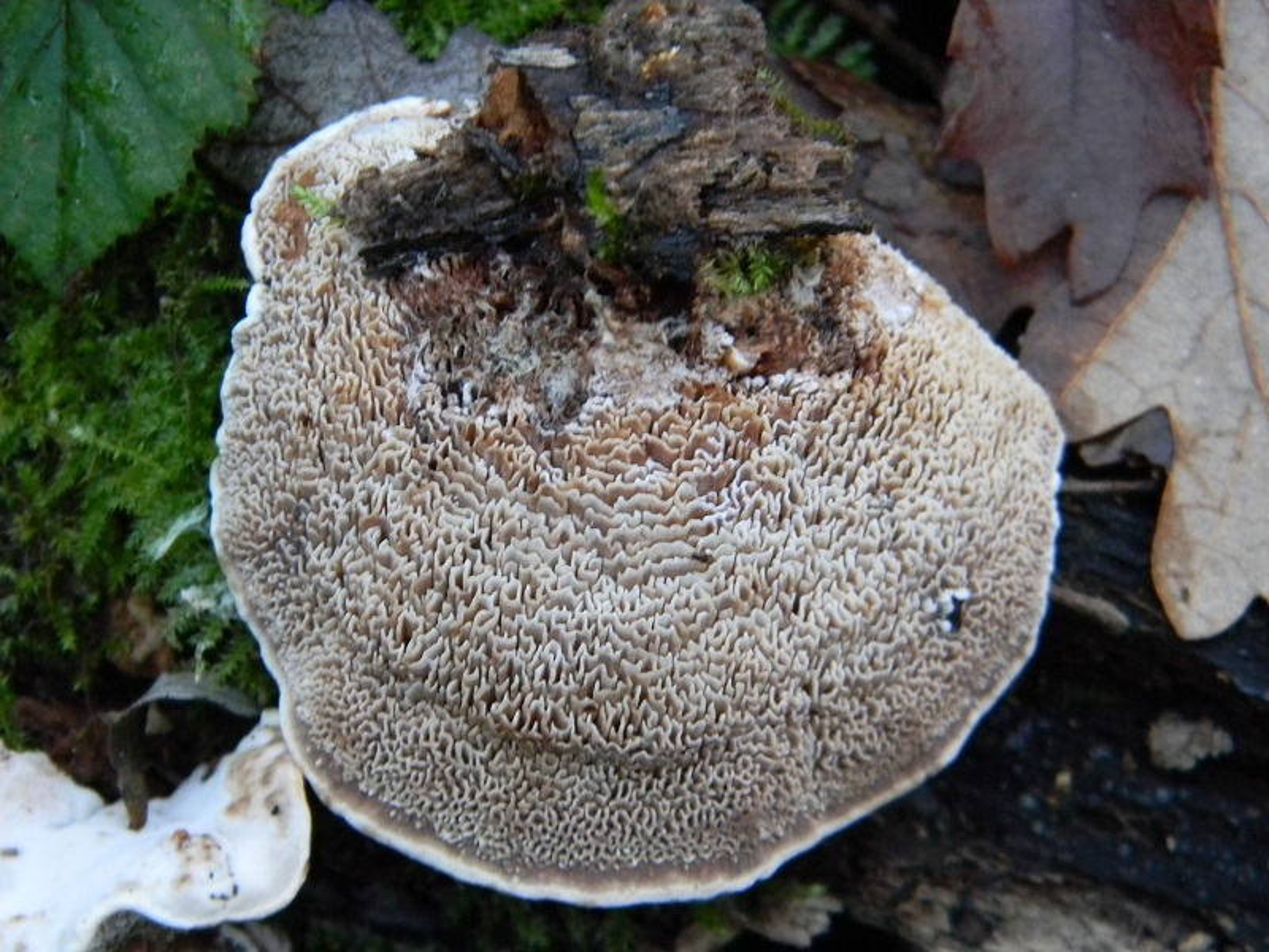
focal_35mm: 83
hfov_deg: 23.6
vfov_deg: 17.8
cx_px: 634
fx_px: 3043
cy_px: 476
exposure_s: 1/32.1
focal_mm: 15.1
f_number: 4.5
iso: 400
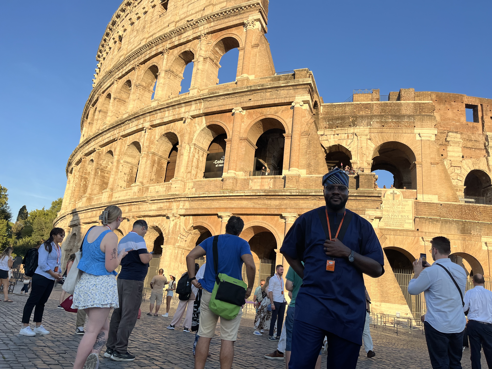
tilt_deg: +17.4
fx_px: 370
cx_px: 246
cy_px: 184
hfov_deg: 67.3
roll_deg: -6.1
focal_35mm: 26
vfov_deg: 53.1
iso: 50
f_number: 1.6
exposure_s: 1/2062
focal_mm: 5.1
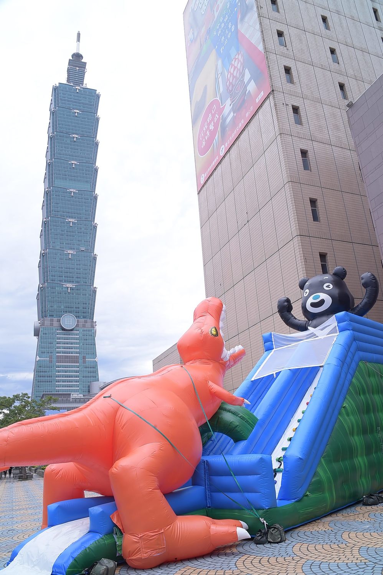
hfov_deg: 46.4
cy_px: 288
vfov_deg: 65.5
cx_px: 192
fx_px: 447
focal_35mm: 28
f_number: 11
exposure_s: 1/160
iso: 200
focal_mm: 28
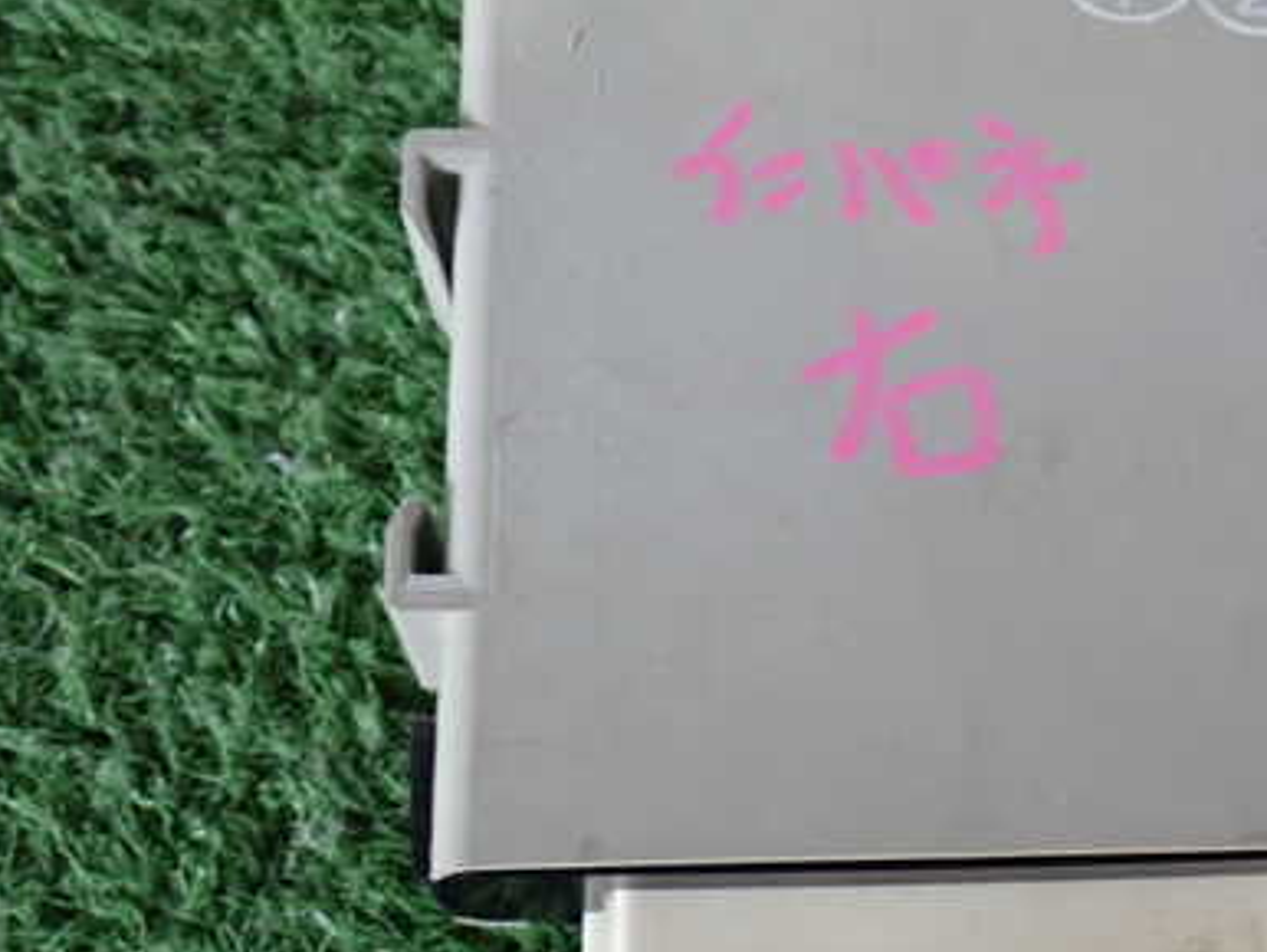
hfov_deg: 26.3
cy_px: 466
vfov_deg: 20.2
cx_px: 949
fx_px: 2674
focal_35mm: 73
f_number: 3.1
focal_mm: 8.4
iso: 250
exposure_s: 1/50
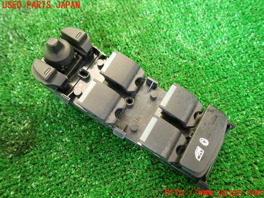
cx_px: 132
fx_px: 191
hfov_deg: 69.4
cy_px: 99
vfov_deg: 54.9
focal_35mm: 25
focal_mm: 4.5
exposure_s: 1/60
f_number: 2
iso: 125
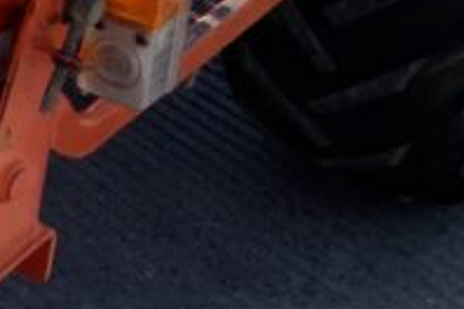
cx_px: -483
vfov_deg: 8.7
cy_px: -16
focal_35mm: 156
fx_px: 2011
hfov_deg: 11.7
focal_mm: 3
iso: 16
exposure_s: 1/1250
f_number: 1.8
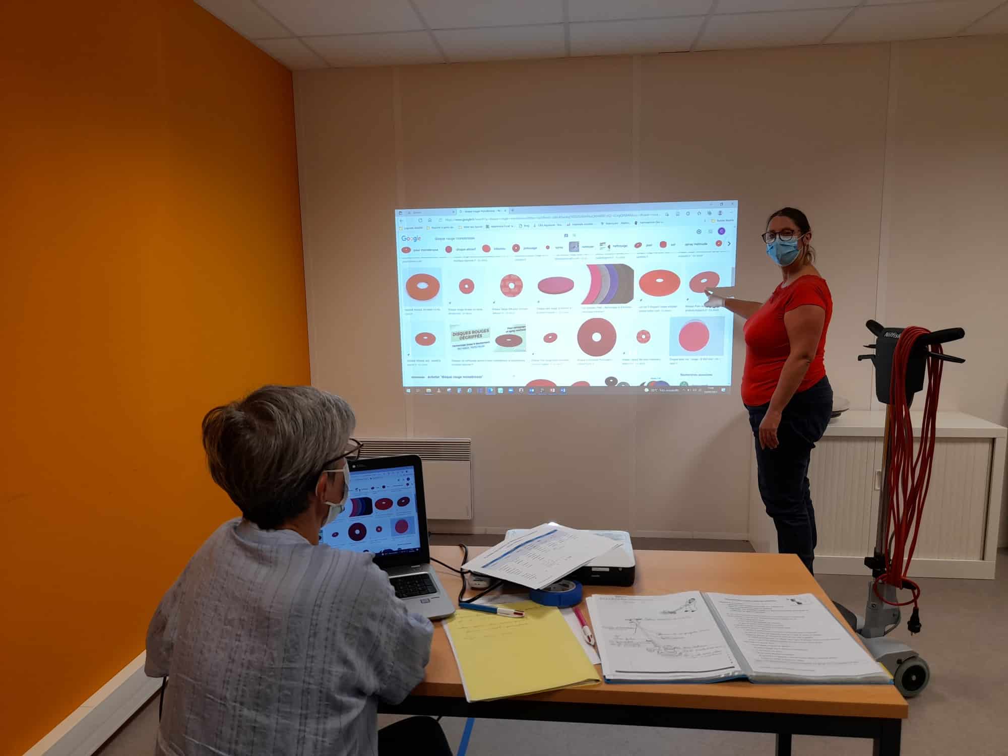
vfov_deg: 54.9
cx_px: 504
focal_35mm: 25
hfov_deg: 69.4
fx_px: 728
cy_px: 378
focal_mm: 4.6
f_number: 2
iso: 50
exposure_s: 1/50
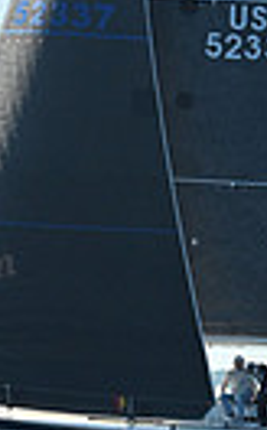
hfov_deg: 2.9
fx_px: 5356
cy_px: 98
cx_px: 184
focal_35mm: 458
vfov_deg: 4.6
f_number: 8
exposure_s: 1/1000
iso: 320
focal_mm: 102
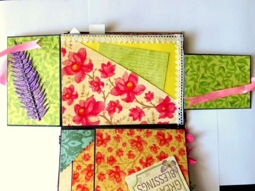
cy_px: 96
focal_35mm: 34
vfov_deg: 41.8
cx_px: 128
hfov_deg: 54.0
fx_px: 250
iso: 400
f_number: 3.2
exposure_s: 1/200
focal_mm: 6.2
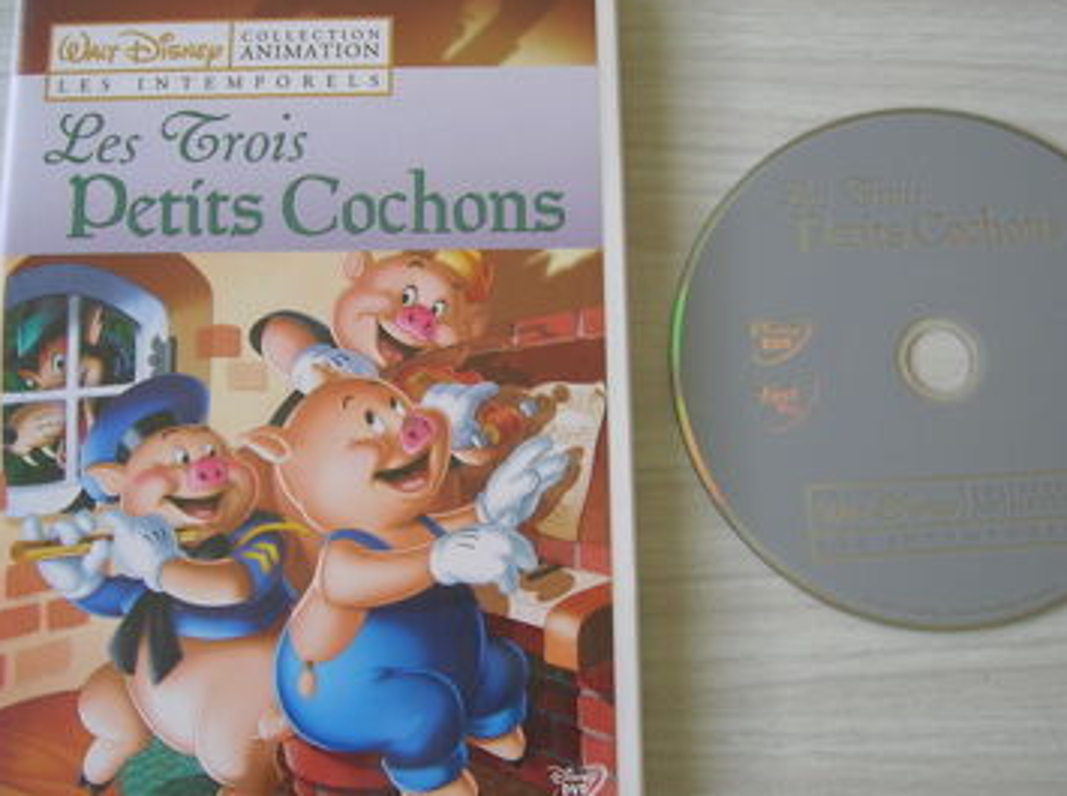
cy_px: 383
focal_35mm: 46
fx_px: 1416
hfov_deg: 41.3
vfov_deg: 31.4
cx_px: 547
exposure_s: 1/23.5
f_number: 2.9
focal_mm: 5.7
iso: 50
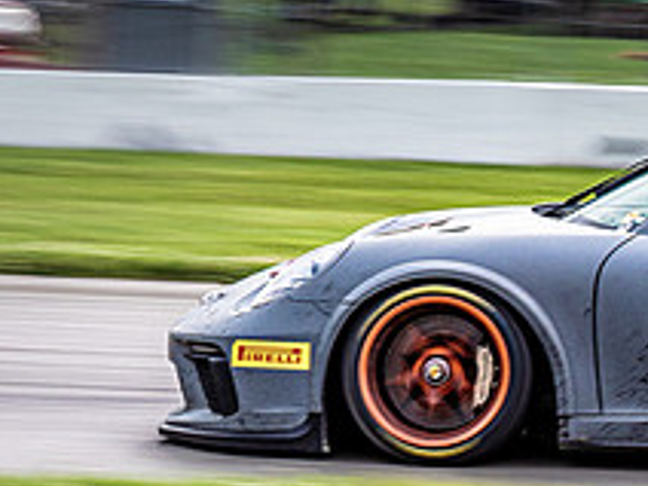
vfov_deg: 4.8
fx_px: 5841
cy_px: 121
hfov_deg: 6.3
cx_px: 663
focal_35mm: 312
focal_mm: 57
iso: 200
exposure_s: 1/125
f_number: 10
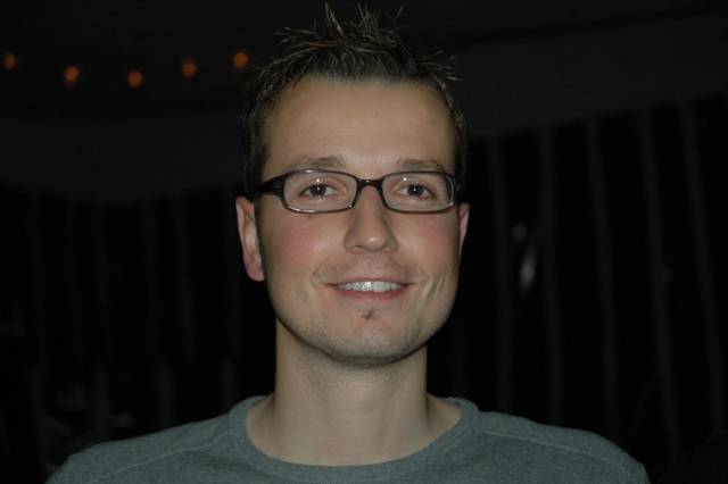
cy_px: 242
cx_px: 364
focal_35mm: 105
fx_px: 2122
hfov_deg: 19.5
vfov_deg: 13.0
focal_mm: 70
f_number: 4.5
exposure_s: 1/60
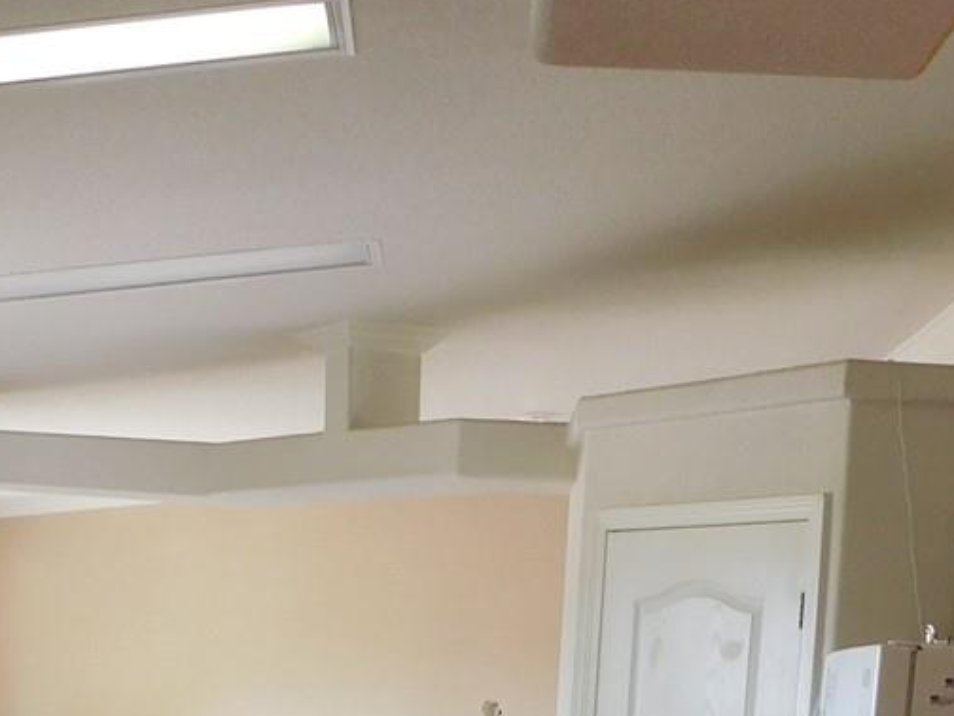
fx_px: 2012
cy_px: 957
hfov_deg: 26.5
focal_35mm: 73
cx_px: 312
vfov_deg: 18.6
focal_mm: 4
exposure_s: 1/30
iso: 180
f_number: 3
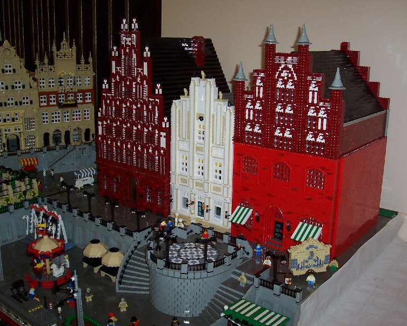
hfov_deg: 46.8
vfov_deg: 38.2
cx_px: 196
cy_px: 165
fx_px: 470
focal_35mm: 39
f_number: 2.8
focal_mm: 5.6
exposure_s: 1/60
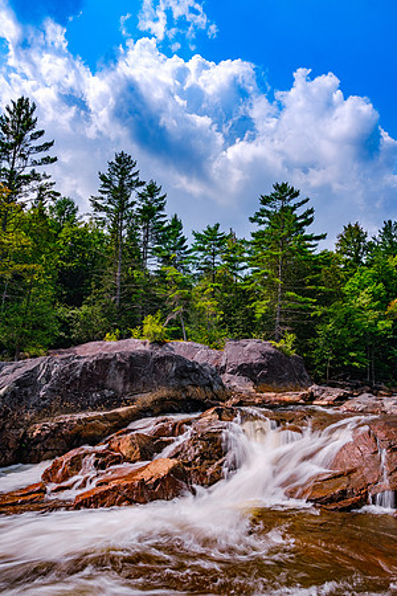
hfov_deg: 55.1
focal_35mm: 23
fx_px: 380
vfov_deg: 76.1
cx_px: 198
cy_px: 298
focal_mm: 15.1
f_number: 8
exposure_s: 1/6
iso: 160
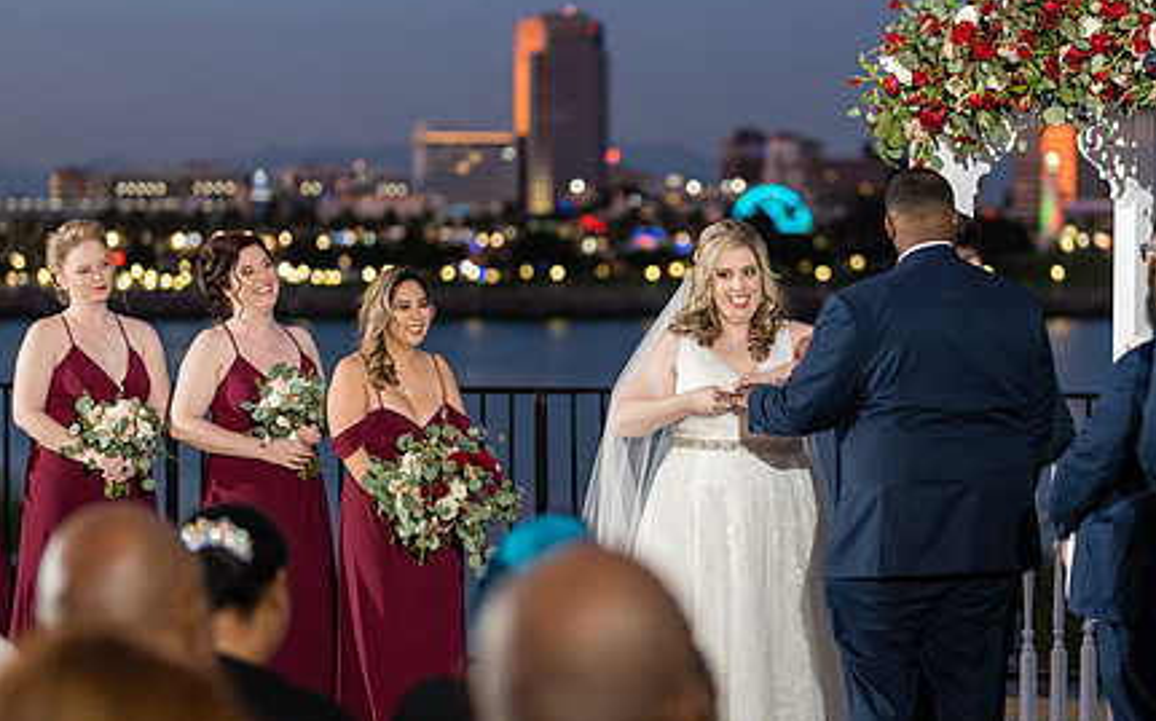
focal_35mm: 103
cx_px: 732
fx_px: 3244
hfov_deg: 20.2
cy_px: 355
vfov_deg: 12.7
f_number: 1.2
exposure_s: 1/250
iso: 800
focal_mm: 50
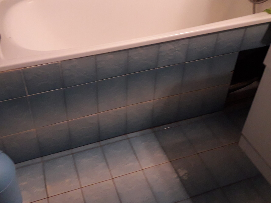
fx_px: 305
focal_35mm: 39
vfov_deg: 36.4
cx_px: 117
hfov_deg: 47.7
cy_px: 64
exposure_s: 1/25
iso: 200
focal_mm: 3.6
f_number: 1.9
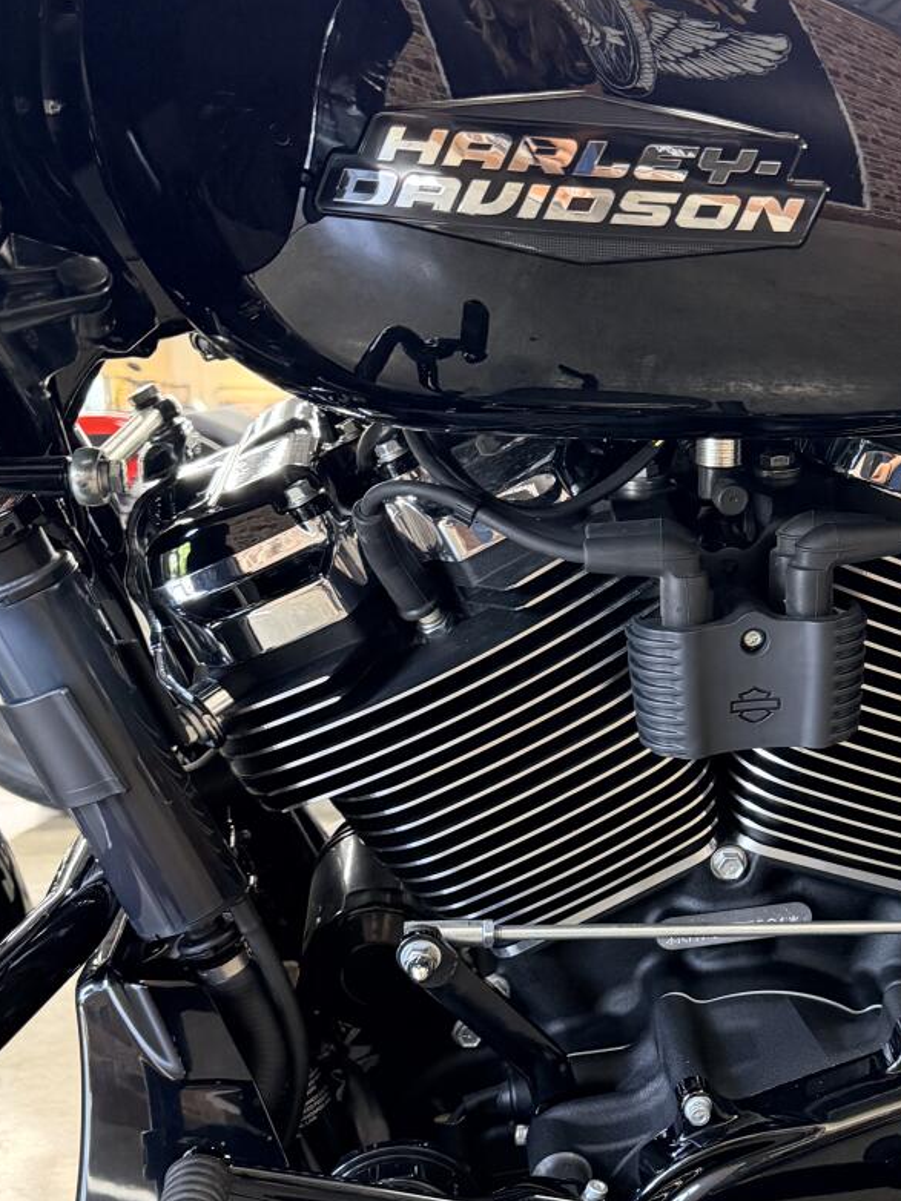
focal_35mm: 46
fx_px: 1597
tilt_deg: -10.1
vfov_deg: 41.0
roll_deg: -0.3
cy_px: 744
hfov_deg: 30.4
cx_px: 779
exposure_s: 1/40
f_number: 1.78
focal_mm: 6.76
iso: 640
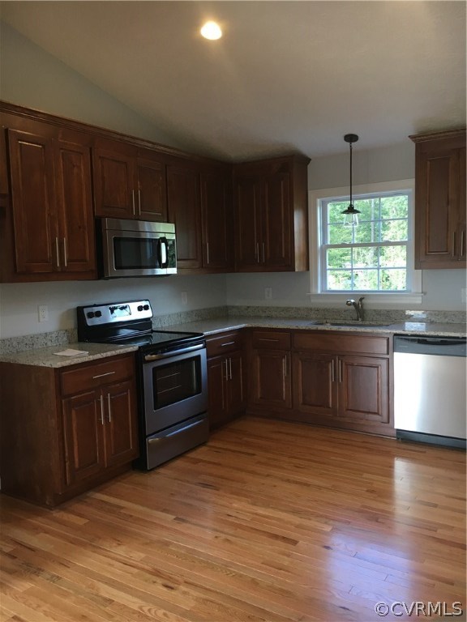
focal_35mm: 29
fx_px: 522
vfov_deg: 61.7
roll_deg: +0.9
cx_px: 234
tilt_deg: -4.7
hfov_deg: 48.2
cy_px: 311
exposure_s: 1/30
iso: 40
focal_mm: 4.15
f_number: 2.2
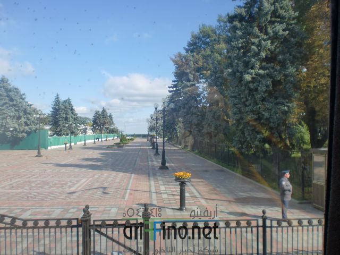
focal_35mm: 35
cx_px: 170
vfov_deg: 40.7
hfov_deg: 52.6
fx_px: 344
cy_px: 128
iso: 64
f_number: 3.1
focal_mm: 6.3
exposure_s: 1/400
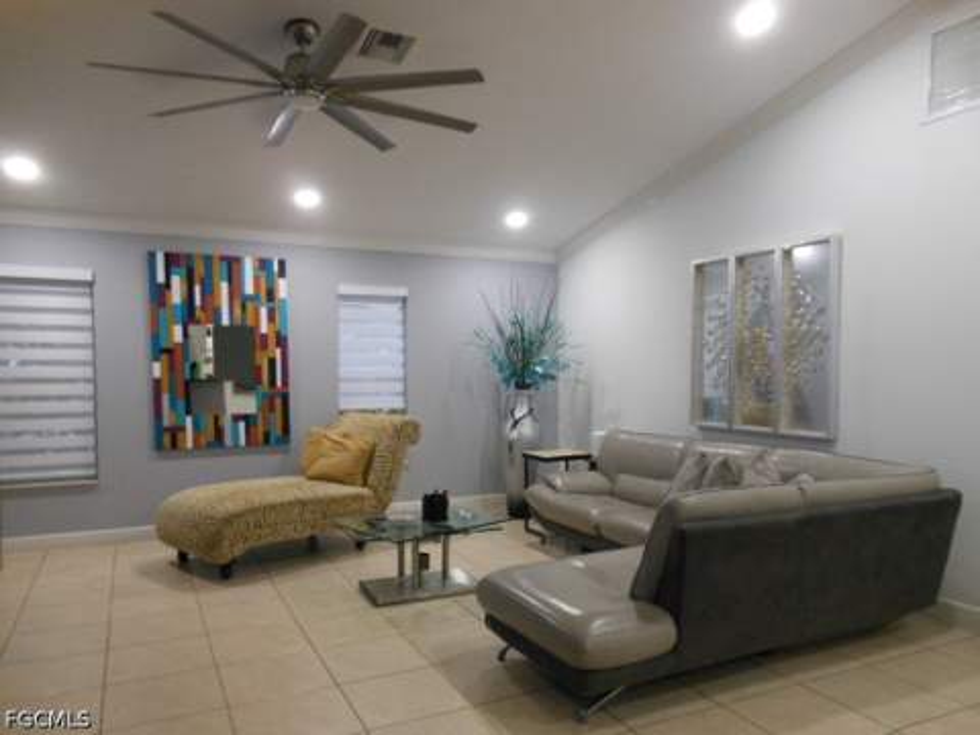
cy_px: 368
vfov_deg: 54.9
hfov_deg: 69.4
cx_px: 490
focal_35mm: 25
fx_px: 708
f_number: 3.2
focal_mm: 4.5
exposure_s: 1/30
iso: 400
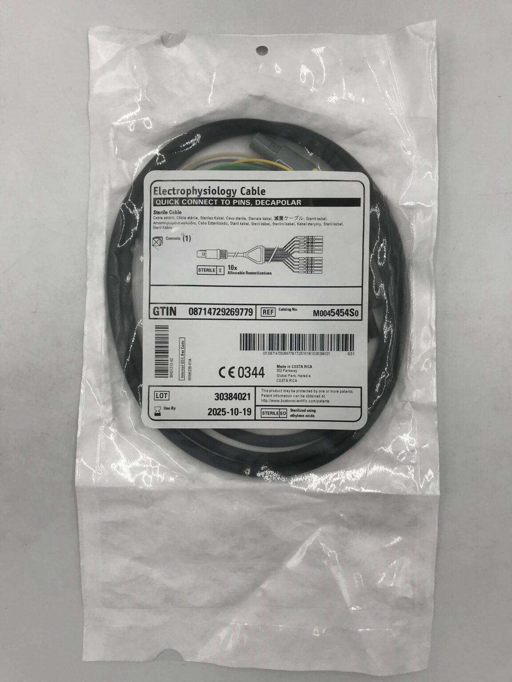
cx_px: 256
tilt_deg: -88.7
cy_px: 341
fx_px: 552
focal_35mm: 28
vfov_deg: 63.4
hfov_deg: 49.7
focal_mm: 3.99
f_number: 1.8
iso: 20
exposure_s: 1/296
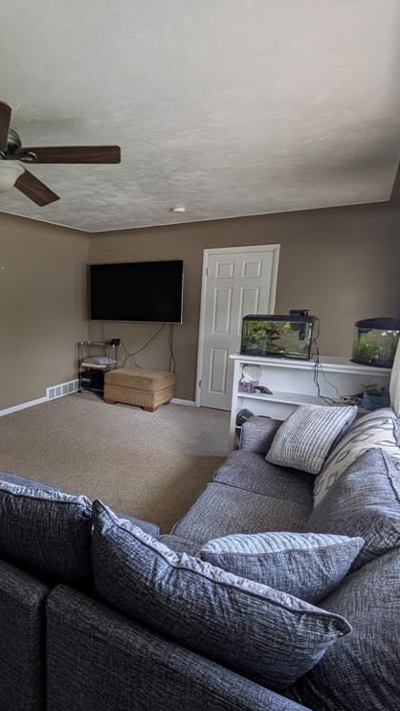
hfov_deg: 50.5
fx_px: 396
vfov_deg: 83.8
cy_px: 366
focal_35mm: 21
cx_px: 83
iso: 48
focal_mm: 1.83
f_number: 2.2
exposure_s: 1/60
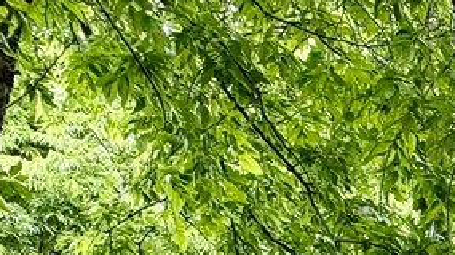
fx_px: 2267
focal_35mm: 188
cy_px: 934
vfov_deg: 5.7
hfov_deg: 8.6
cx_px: 1542
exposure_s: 1/330
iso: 100
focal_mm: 6.76
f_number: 1.78
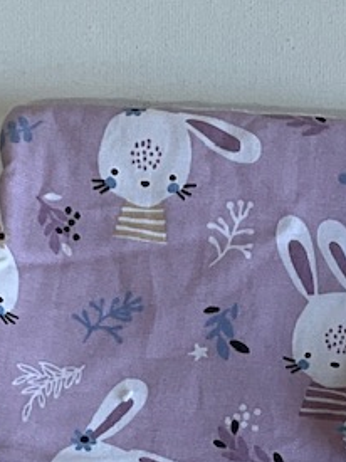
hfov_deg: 11.0
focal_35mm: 135
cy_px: 680
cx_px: 220
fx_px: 1801
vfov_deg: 13.8
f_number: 1.8
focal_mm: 3
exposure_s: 1/100
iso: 20
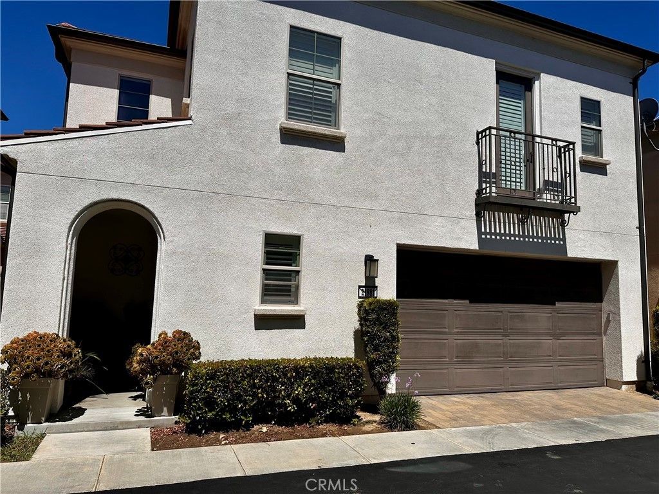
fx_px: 457
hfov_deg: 71.6
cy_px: 247
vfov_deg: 56.8
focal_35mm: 24
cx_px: 330
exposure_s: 1/8929
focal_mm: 6.86
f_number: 1.78
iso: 80
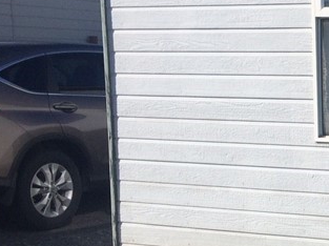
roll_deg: +0.3
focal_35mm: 95
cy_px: 186
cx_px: 507
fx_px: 902
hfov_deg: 18.2
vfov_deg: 15.5
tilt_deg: -8.3
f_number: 2.2
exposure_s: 1/2933
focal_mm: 4.15
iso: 32
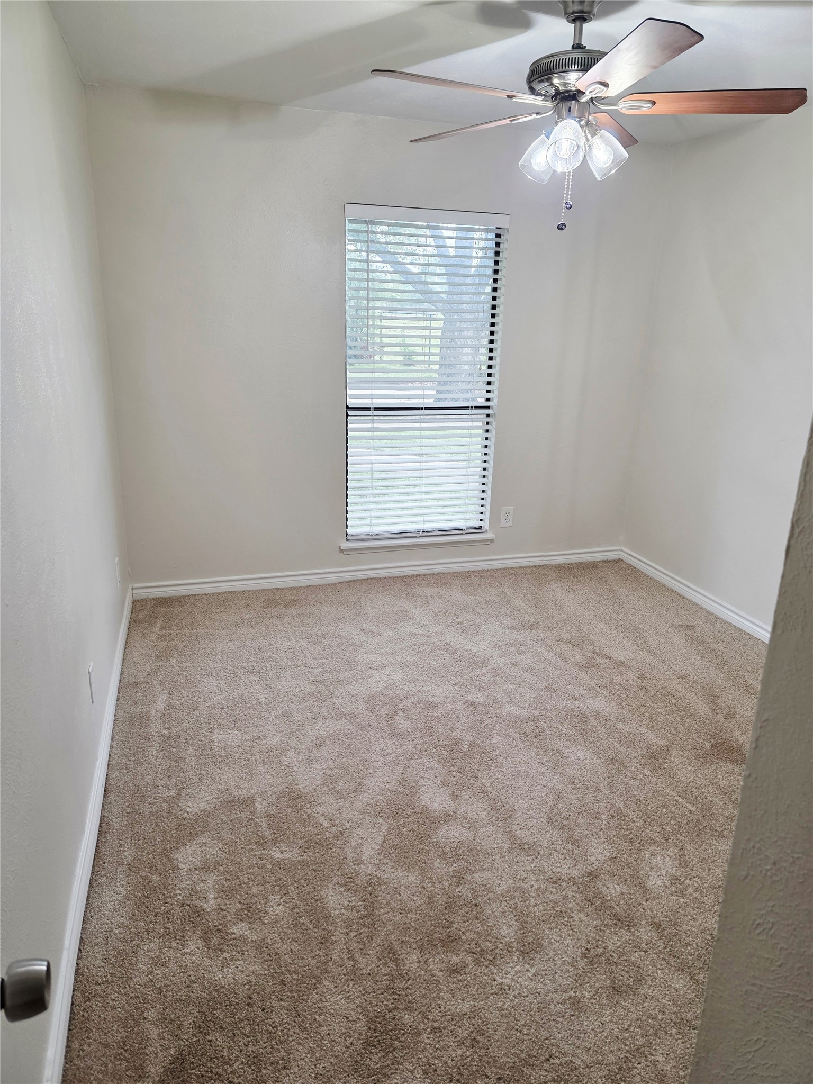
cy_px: 542
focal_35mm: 23
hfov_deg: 58.9
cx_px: 406
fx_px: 720
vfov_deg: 73.9
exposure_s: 1/120
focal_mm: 6.3
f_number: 1.7
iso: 125
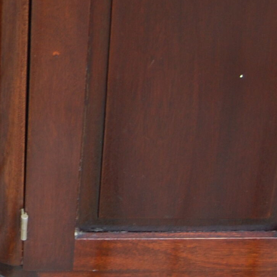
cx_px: -186
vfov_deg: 9.8
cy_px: 0
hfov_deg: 9.5
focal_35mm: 177
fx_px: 1602
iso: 200
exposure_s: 1/30
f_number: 4
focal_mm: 26
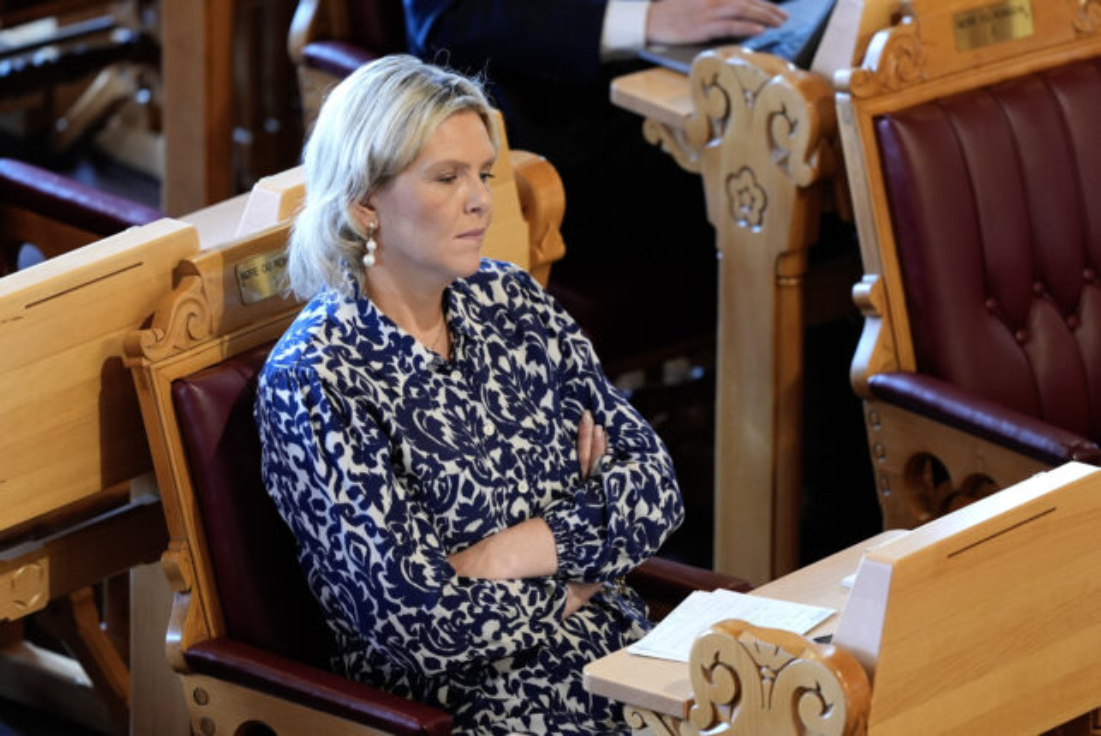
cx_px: 550
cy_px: 368
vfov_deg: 3.1
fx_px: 13775
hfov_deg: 4.6
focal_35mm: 450
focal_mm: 300
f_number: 2.8
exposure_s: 1/200
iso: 1250
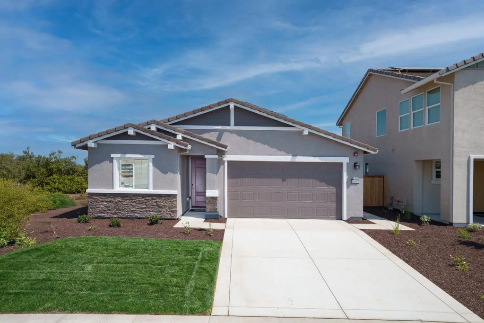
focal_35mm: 22
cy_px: 162
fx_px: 296
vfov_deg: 57.2
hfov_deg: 78.6
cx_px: 242
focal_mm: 22
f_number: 8
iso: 100
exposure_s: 1/200
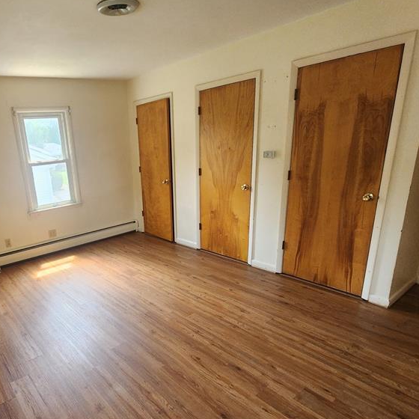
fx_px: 288
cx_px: 121
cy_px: 244
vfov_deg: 71.6
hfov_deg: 68.9
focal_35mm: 21
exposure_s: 1/60
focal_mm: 2.2
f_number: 2.2
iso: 160
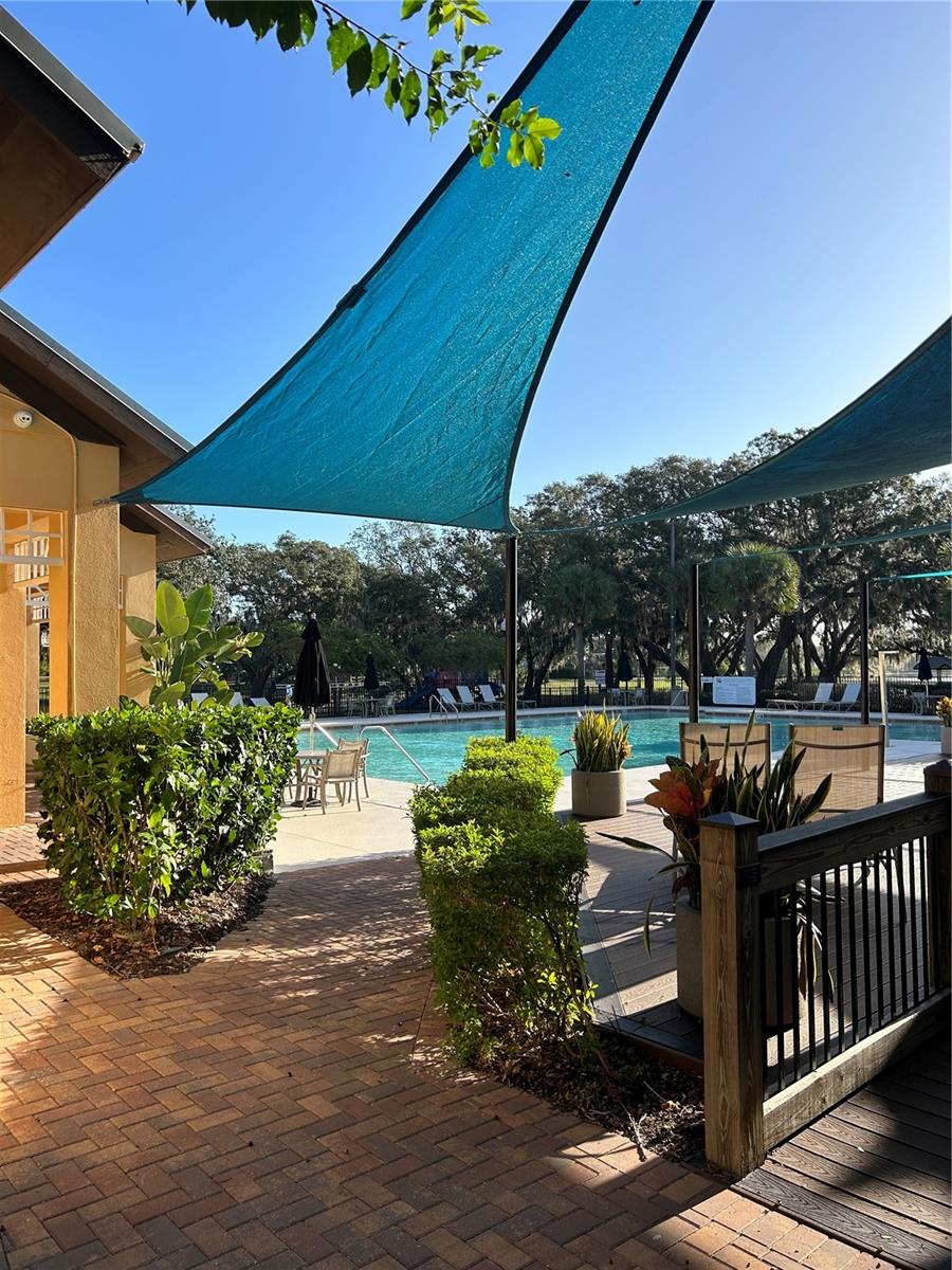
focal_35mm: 26
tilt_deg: +1.1
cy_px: 635
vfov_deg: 67.3
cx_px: 476
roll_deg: -0.3
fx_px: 953
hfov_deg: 53.1
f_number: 1.5
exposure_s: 1/2404
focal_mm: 5.7
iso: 50
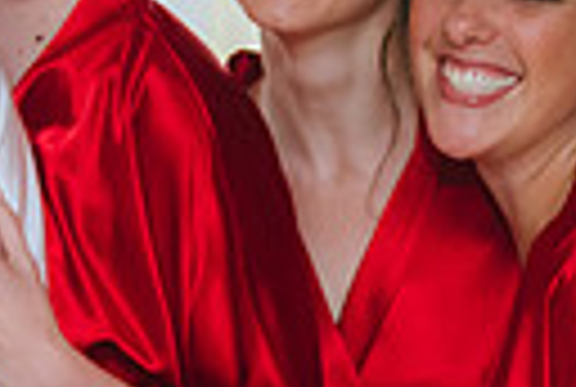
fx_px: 4282
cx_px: -147
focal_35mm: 267
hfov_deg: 7.6
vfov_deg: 5.2
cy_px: 199
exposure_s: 1/160
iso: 1600
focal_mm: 55
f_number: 2.8
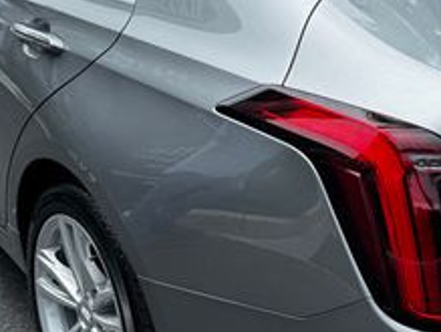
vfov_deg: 21.1
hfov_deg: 27.5
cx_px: 300
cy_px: 161
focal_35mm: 70
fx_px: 893
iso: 80
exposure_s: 1/1560
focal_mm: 6.76
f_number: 1.78
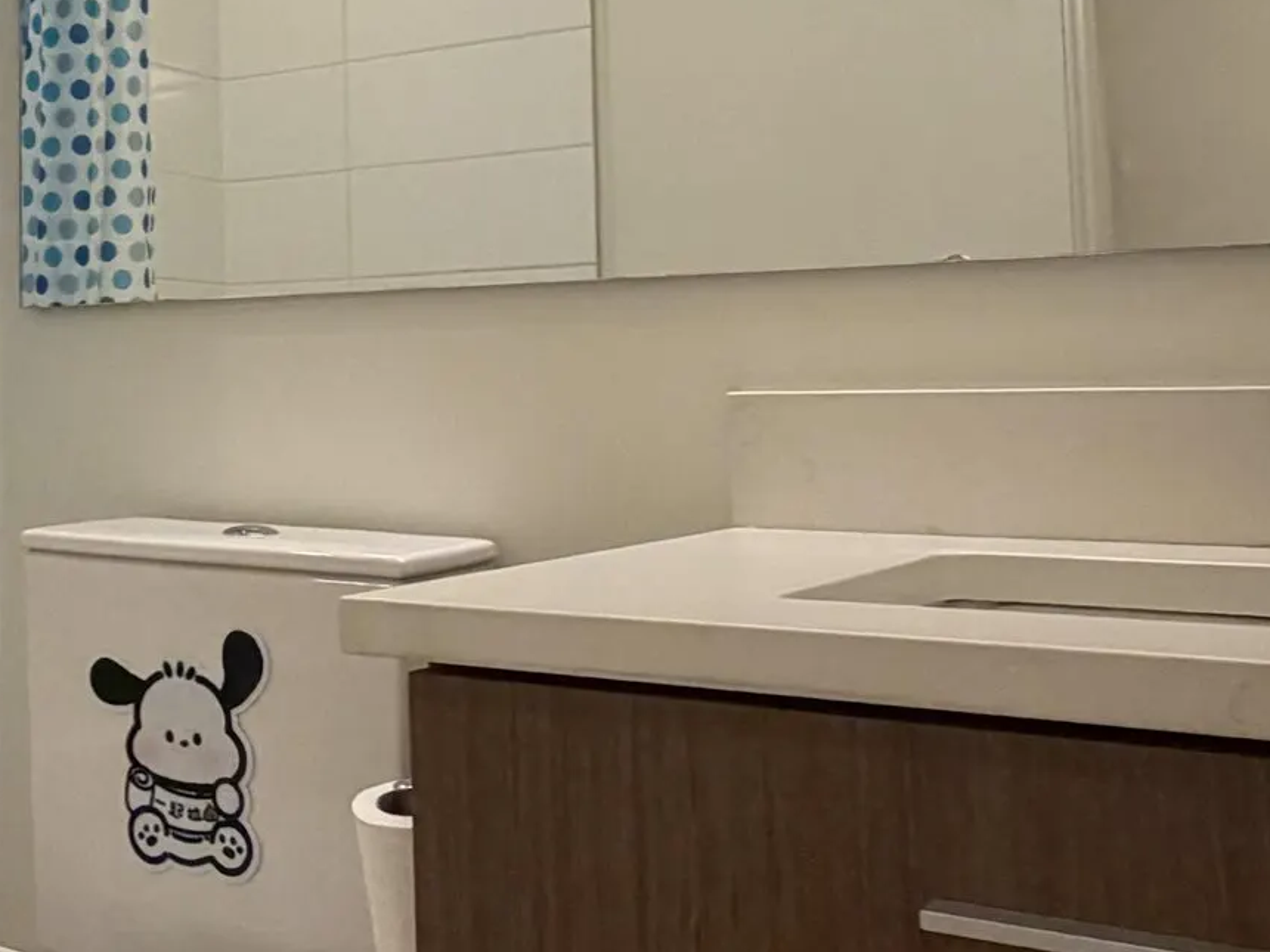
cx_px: 121
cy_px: 244
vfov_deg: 28.7
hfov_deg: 35.8
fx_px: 1834
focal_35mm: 50
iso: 320
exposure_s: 1/120
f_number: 2.2
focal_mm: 2.22
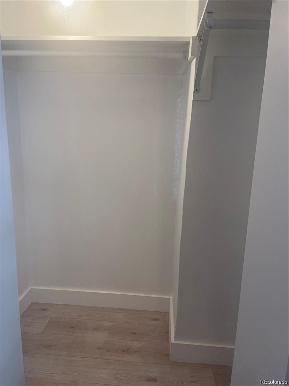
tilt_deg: -12.1
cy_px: 193
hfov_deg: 53.1
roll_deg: +0.5
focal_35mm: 26
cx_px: 144
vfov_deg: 67.3
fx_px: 289
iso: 100
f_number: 1.6
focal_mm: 5.1
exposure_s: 1/120
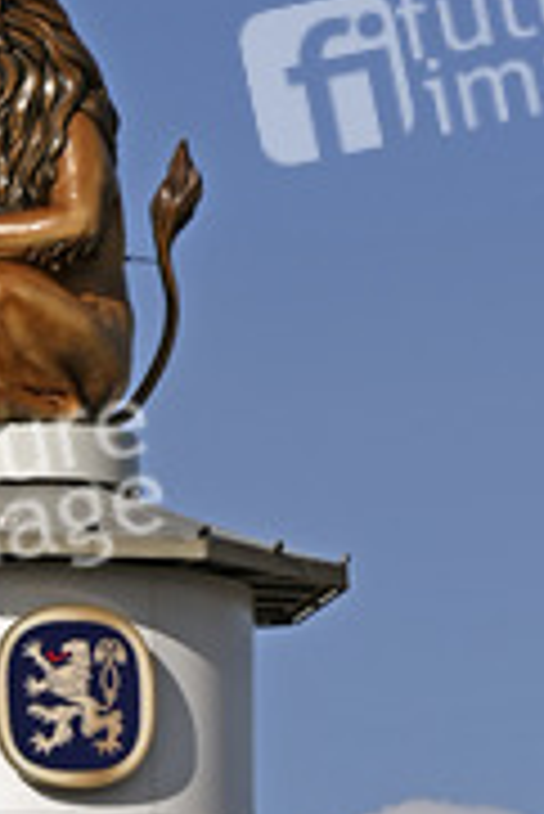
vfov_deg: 3.7
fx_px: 12736
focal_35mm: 563
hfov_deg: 2.4
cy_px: 733
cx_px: 65
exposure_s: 1/1250
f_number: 6.3
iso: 100
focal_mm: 170
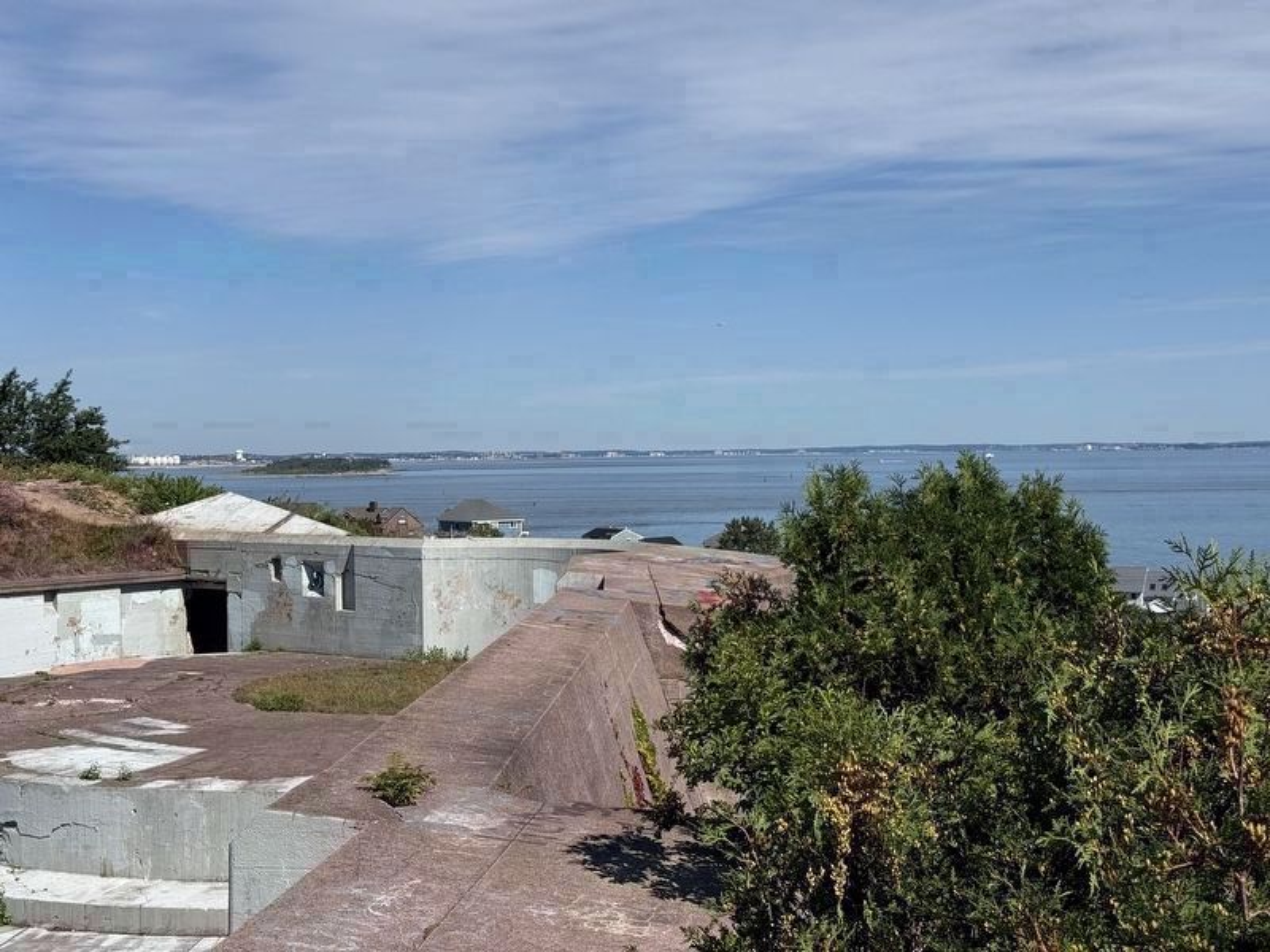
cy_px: 476
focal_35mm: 48
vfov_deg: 30.3
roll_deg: +0.7
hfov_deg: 39.7
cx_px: 635
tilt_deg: +0.3
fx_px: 1761
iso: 64
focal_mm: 6.76
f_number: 1.78
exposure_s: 1/8772
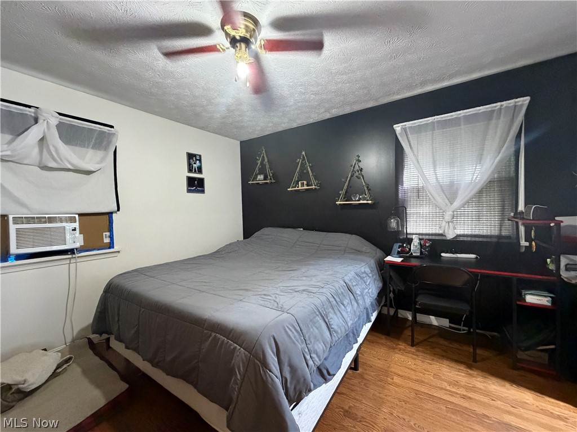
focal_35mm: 14
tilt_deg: -1.7
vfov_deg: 85.7
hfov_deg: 102.1
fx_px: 233
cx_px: 288
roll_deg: +2.0
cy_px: 216
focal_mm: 2.22
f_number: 2.2
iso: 1000
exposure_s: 1/60
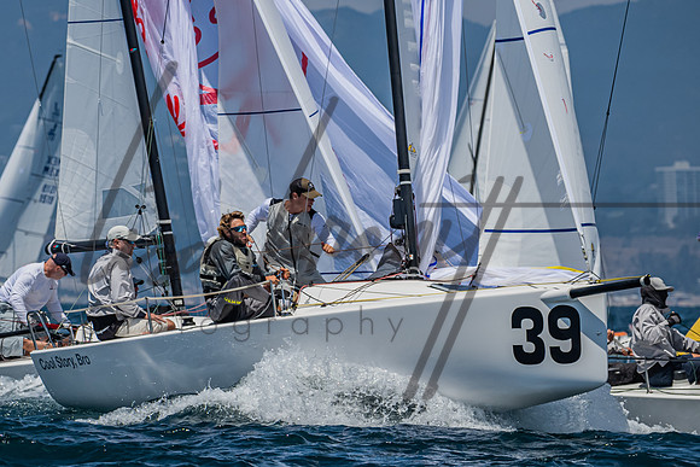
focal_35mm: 424
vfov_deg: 3.2
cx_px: 97
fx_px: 8248
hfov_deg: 4.9
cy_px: 244
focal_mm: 220
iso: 400
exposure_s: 1/2500
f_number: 6.3
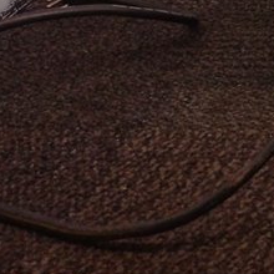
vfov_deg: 14.0
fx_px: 1030
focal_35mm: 115
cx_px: 572
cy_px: -168
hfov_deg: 12.9
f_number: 1.79
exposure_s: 1/60
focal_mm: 4.7
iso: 147
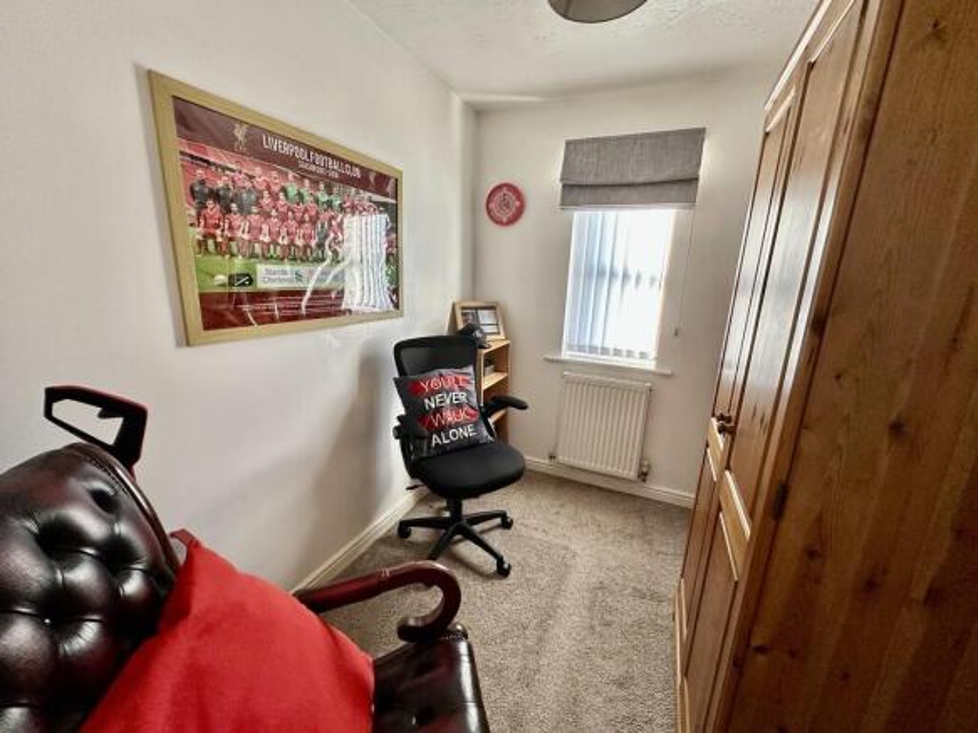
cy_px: 366
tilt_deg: -13.7
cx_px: 489
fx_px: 395
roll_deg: -2.2
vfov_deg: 85.7
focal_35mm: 14
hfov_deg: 102.1
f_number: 2.2
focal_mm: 2.22
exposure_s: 1/99
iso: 160
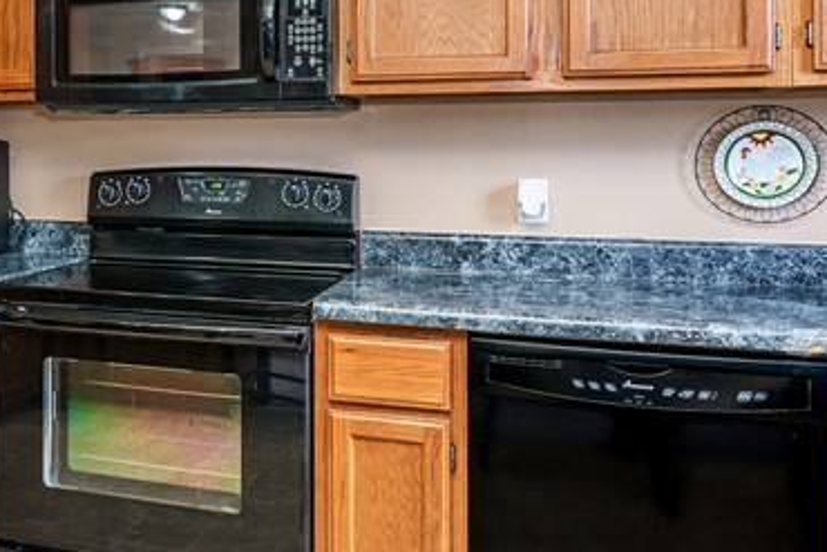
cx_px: 129
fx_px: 942
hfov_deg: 44.3
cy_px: 180
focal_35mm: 41
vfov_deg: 32.4
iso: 200
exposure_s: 1/13
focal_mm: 14
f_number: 8
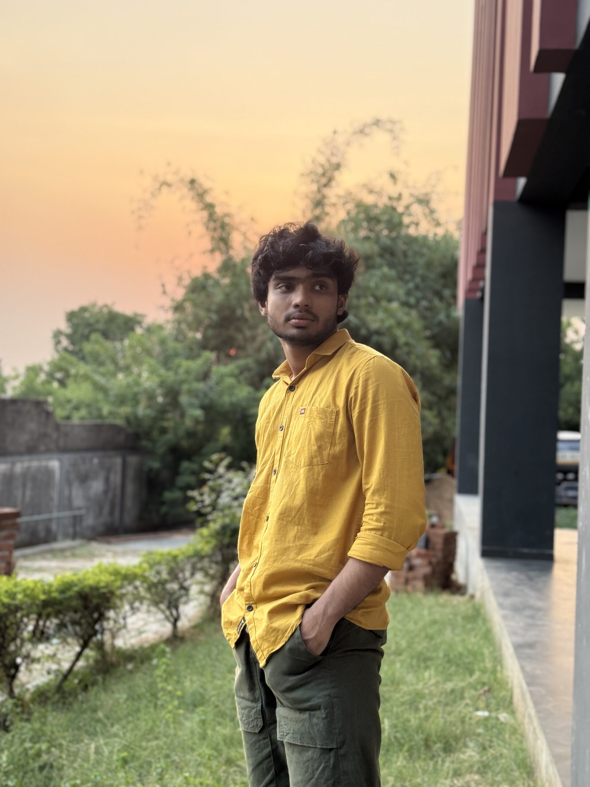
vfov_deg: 39.7
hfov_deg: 30.3
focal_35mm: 48
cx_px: 295
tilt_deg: +1.6
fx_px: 1091
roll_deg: -2.2
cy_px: 394
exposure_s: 1/119
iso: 100
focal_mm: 6.76
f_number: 1.78
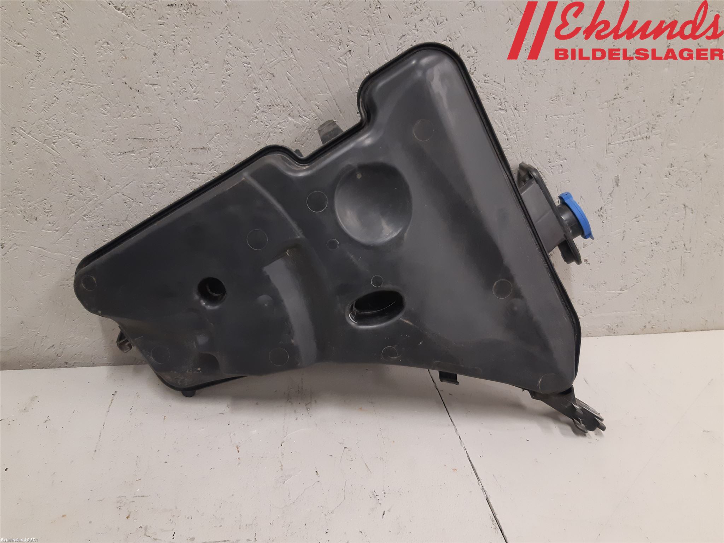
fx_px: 544
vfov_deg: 53.1
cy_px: 272
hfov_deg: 67.3
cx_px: 362
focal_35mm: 26
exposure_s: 1/50
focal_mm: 3.93
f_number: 1.7
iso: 160
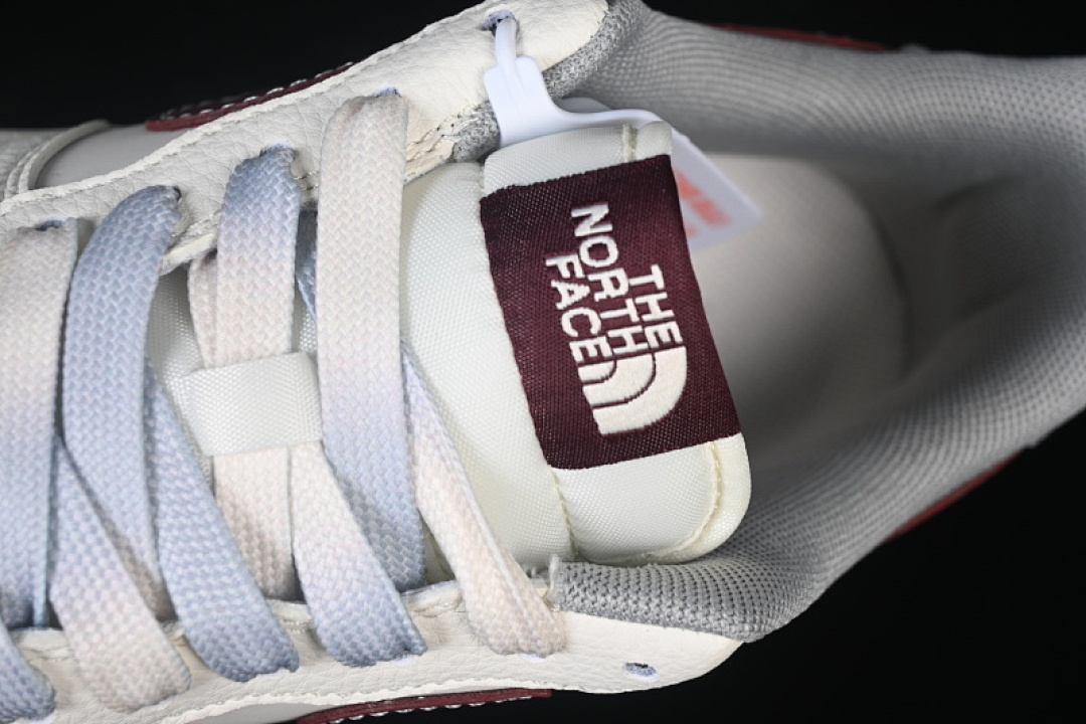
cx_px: 543
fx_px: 2262
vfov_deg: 18.2
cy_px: 362
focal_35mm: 75
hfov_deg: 27.0
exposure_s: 1/80
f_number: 7.1
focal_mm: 50
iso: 160
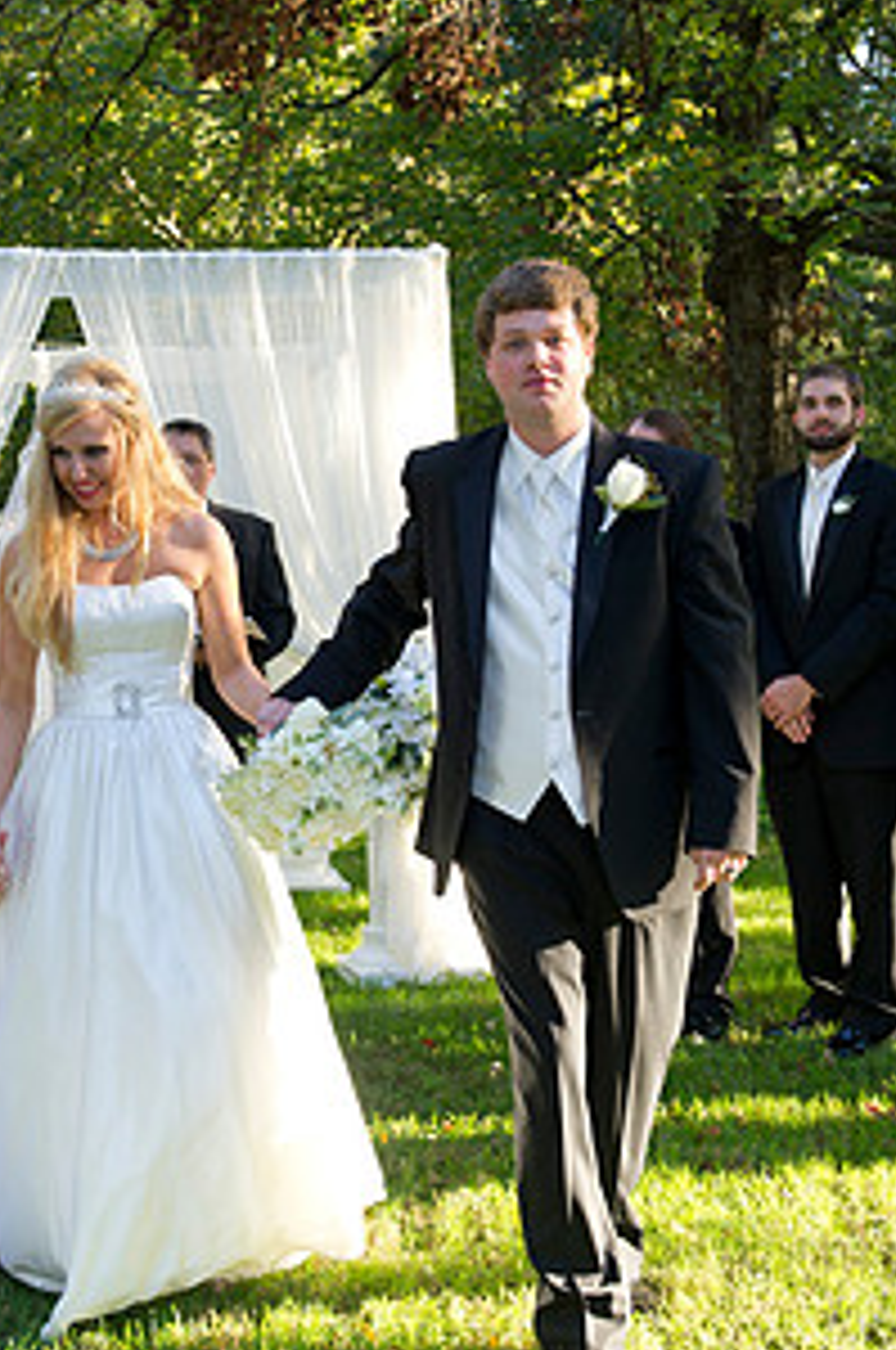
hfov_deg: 23.5
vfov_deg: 35.1
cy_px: 680
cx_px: 241
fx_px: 2135
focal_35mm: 57
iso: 640
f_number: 5.6
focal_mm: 38
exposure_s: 1/160
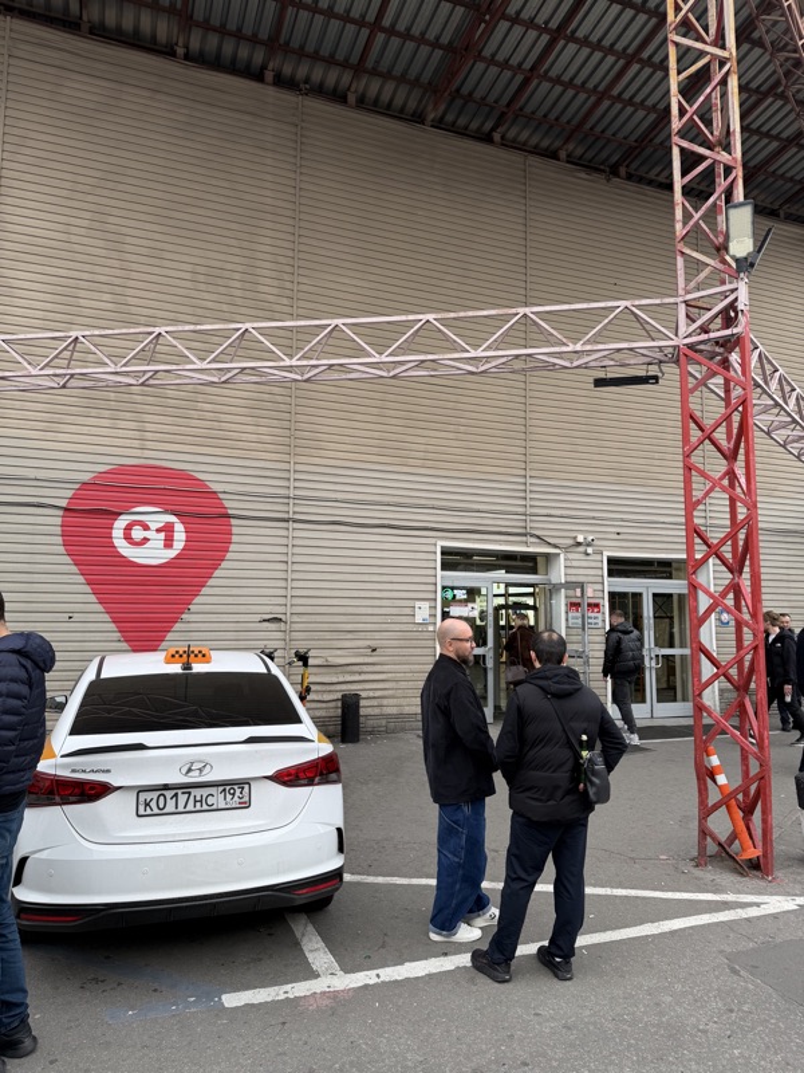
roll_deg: -0.9
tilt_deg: +6.3
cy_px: 536
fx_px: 743
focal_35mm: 24
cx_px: 402
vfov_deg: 71.6
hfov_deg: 56.8
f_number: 1.78
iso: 80
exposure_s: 1/315
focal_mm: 6.76
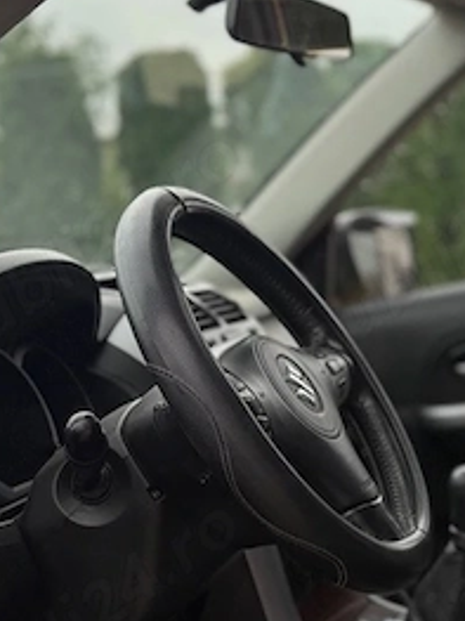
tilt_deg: -5.3
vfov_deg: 26.7
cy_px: 309
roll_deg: +6.1
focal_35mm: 73
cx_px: 545
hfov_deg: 19.1
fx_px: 1309
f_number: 1.78
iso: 80
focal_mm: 6.76
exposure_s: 1/314
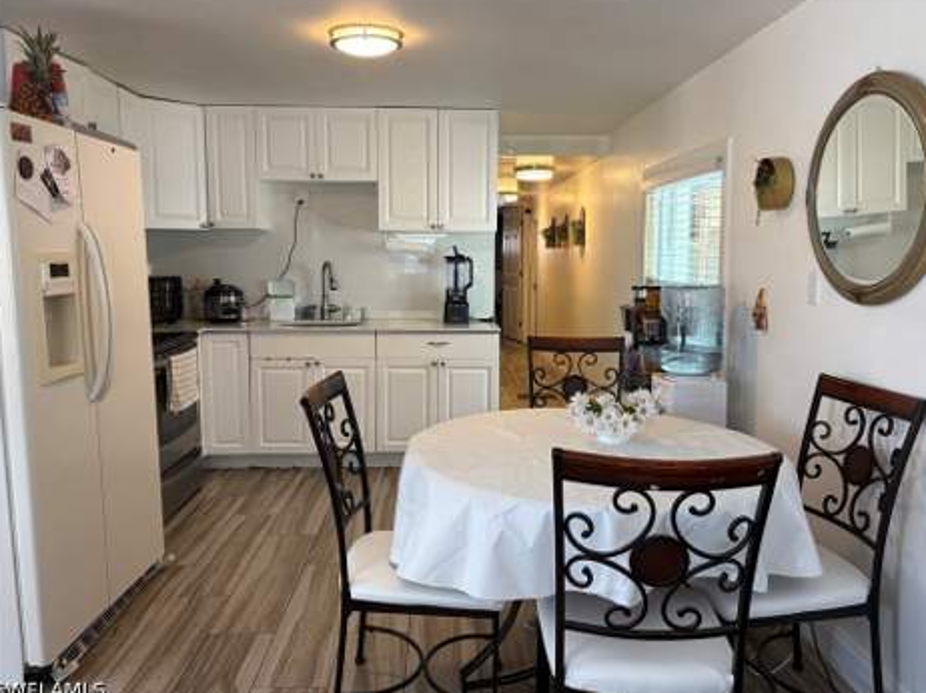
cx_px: 469
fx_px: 722
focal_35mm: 27
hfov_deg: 65.3
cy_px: 345
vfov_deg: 51.3
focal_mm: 5.96
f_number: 1.6
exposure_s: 1/120
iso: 125
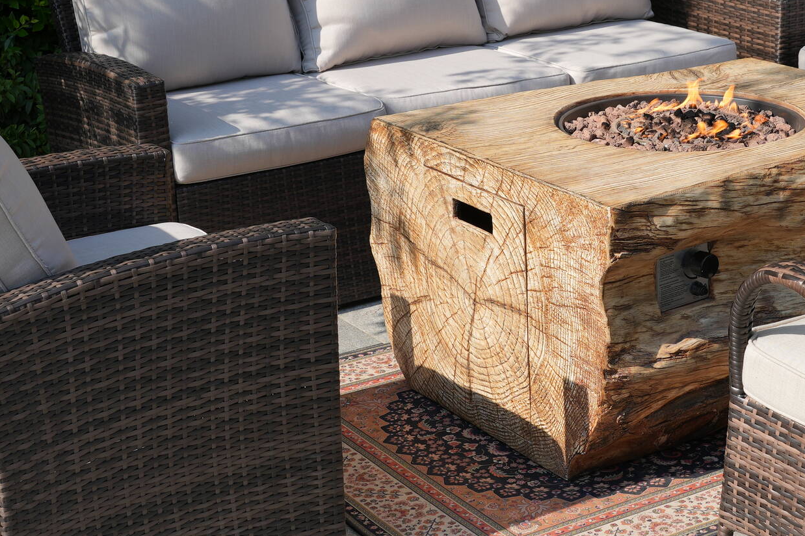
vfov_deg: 17.0
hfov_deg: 25.1
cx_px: 610
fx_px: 1789
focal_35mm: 80
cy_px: 191
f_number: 8
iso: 100
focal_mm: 33
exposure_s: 1/160
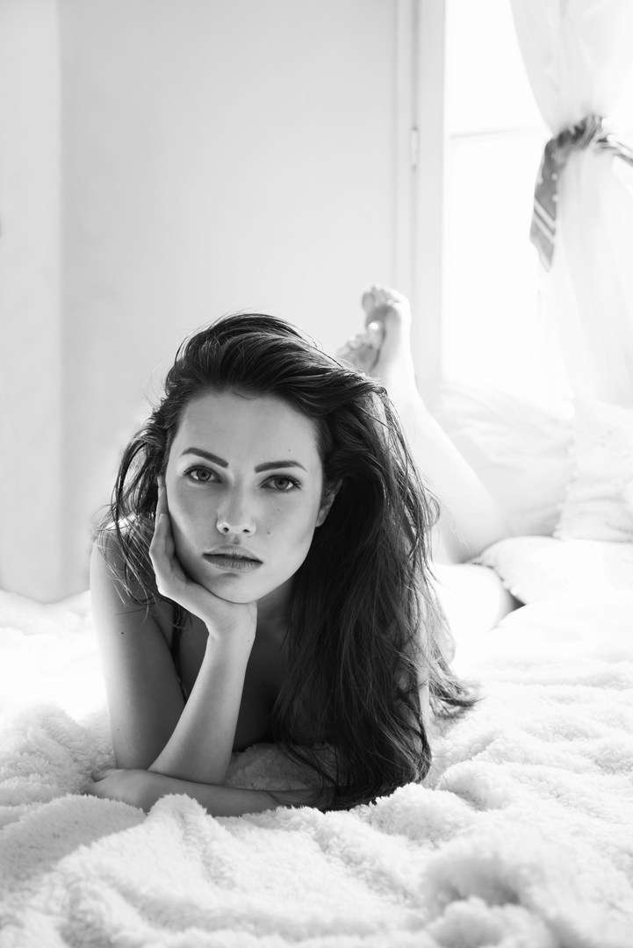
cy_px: 474
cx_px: 316
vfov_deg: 38.2
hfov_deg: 26.0
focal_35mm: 52
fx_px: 1370
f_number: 4.5
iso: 500
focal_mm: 52
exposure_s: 1/125
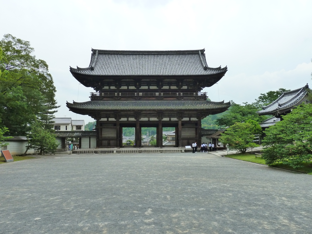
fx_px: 333
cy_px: 117
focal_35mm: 37
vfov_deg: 38.7
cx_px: 156
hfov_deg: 50.1
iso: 200
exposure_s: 1/250
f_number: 4
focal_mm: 6.1
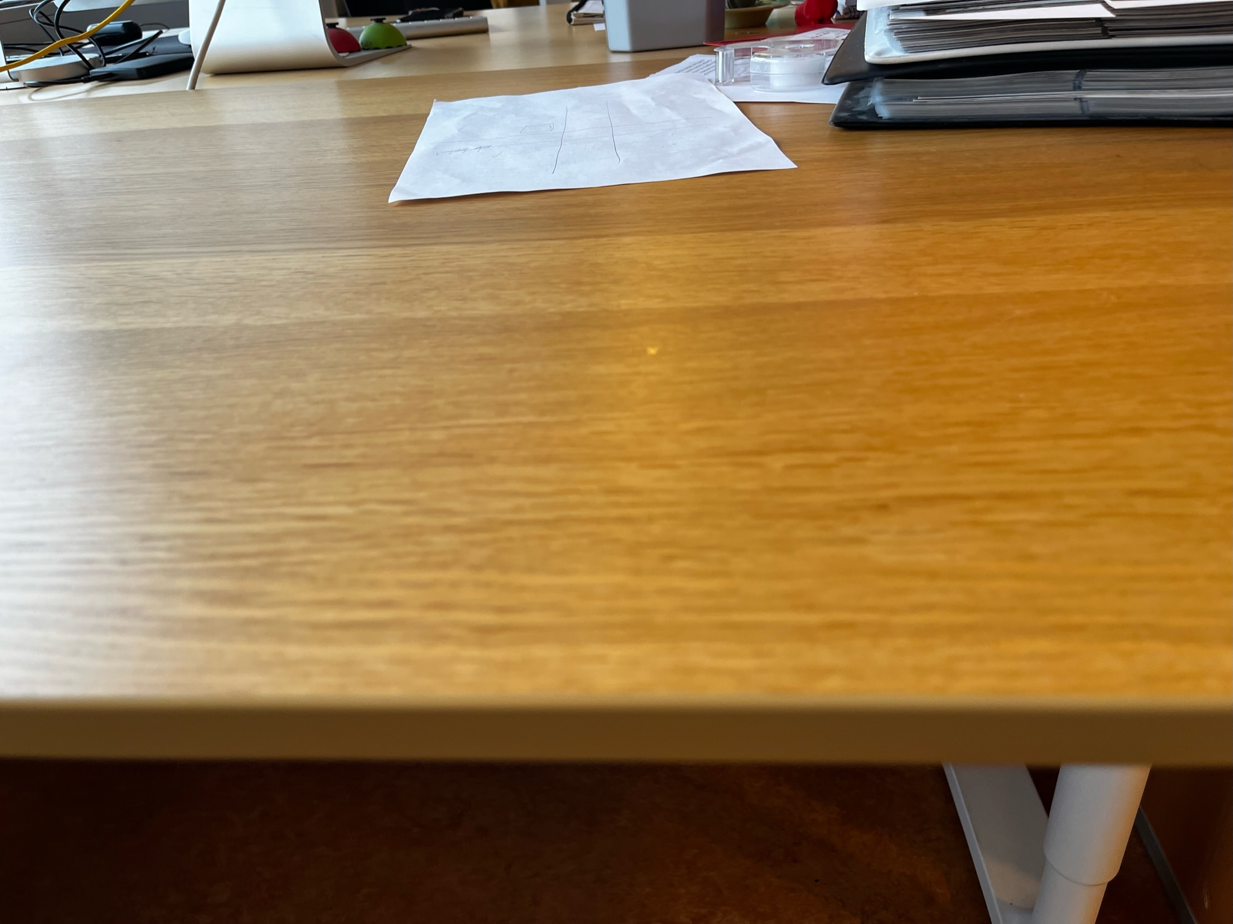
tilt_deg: -30.0
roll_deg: +2.8
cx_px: 616
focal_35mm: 26
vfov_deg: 53.0
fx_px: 926
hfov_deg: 67.3
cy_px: 462
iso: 50
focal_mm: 5.1
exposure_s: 1/100
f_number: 1.6
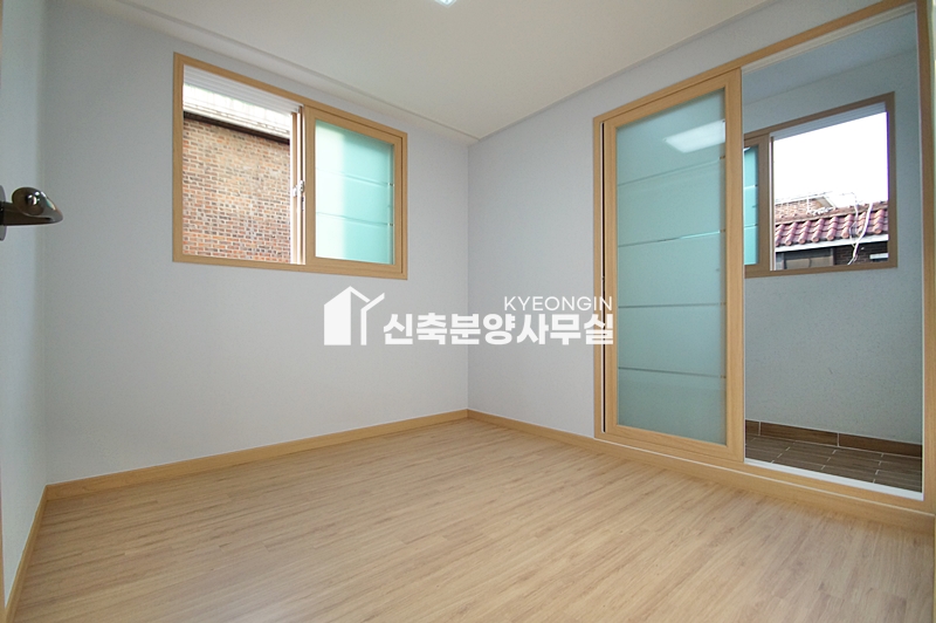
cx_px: 468
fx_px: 390
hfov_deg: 100.4
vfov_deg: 77.2
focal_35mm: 15
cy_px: 312
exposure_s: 1/400
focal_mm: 10
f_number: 4
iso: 800
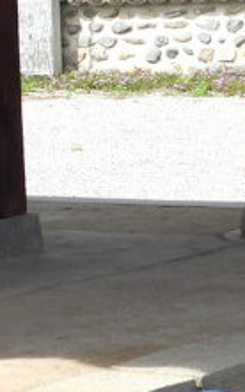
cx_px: -414
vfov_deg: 9.5
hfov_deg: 5.8
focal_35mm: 216
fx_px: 2309
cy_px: -131
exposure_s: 1/800
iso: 100
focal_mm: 7.9
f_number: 3.2
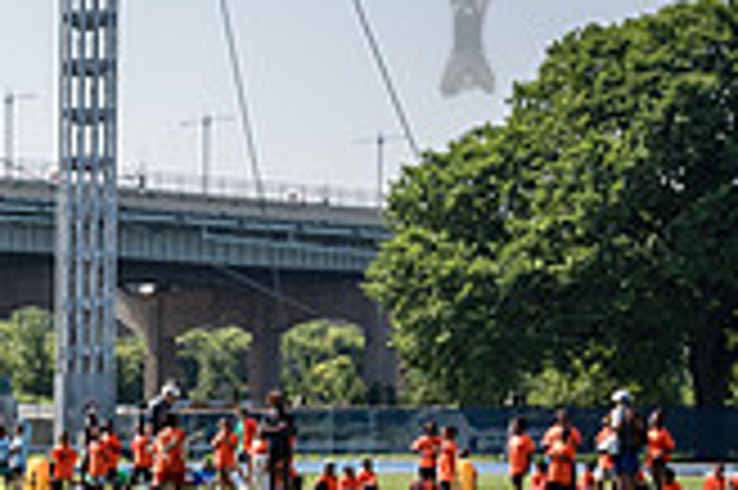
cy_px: 675
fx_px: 2519
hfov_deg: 15.6
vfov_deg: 10.8
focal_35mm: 123
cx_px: -315
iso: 400
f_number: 5.6
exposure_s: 1/1000
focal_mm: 31
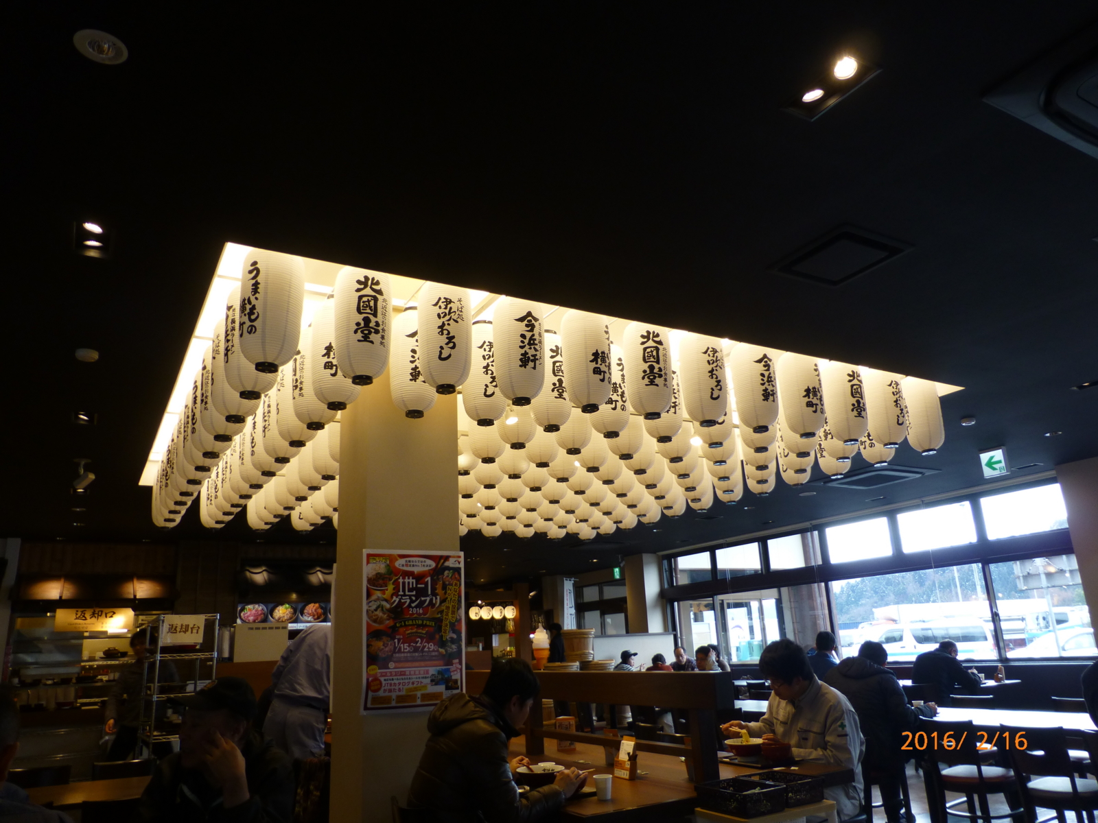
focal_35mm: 24
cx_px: 549
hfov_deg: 71.6
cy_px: 412
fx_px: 761
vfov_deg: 56.8
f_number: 3.3
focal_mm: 4.3
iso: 100
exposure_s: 1/60
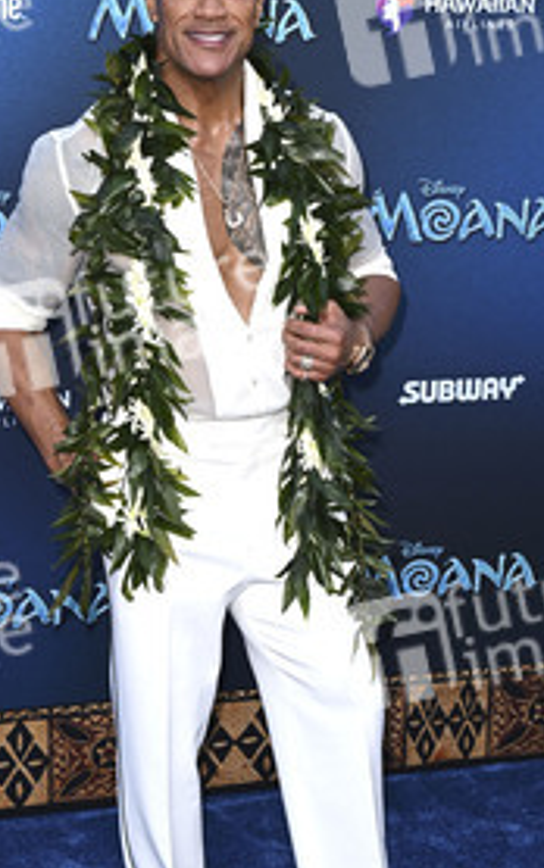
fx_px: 1564
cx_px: 213
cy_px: 481
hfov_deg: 19.7
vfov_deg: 31.0
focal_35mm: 66
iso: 1000
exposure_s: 1/250
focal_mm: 45
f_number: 6.3
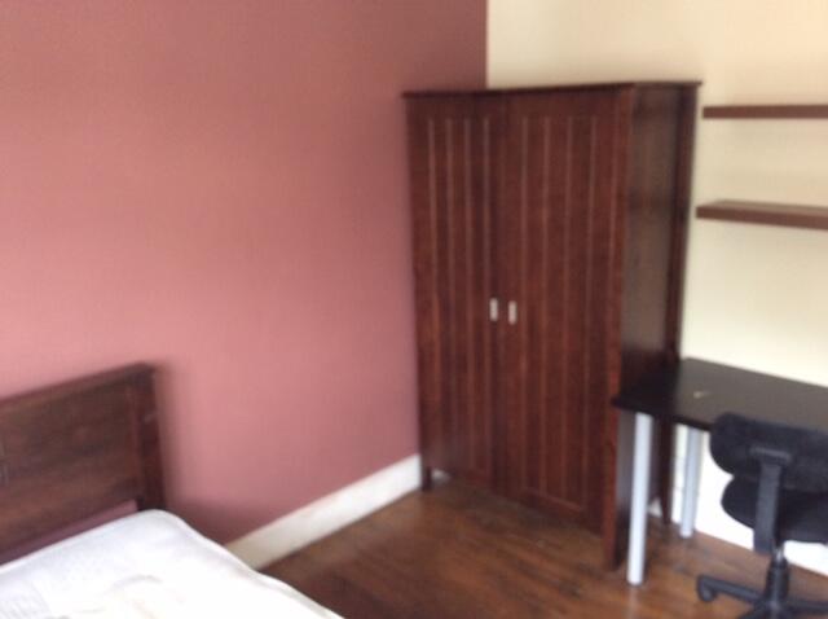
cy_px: 310
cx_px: 414
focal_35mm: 33
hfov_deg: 55.4
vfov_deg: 42.8
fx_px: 788
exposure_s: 1/24
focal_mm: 3.3
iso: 80
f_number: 2.4
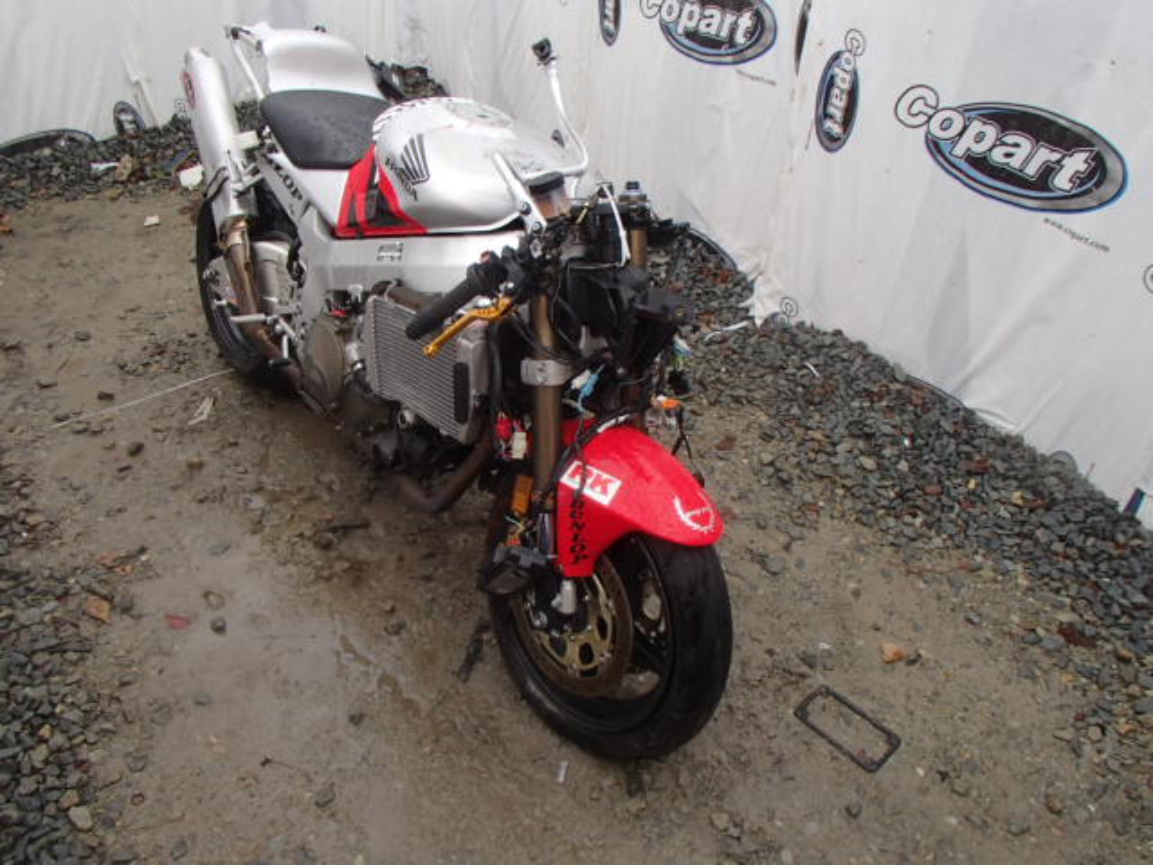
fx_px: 933
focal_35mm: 28
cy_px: 432
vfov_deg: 49.7
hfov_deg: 63.4
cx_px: 576
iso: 100
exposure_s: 1/60
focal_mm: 5
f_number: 3.9
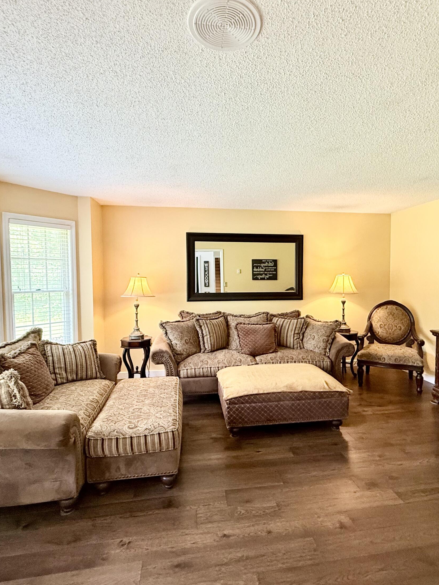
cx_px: 238
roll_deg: +0.6
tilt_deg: -0.7
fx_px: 321
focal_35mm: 19
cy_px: 290
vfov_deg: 84.7
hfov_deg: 68.6
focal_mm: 2.22
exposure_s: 1/60
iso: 250
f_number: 2.2
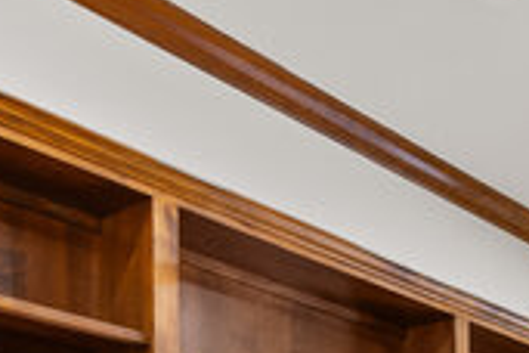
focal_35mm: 60
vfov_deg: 18.0
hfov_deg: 26.4
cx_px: 746
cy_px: 636
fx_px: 882
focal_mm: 16
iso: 320
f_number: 7.1
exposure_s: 1/4
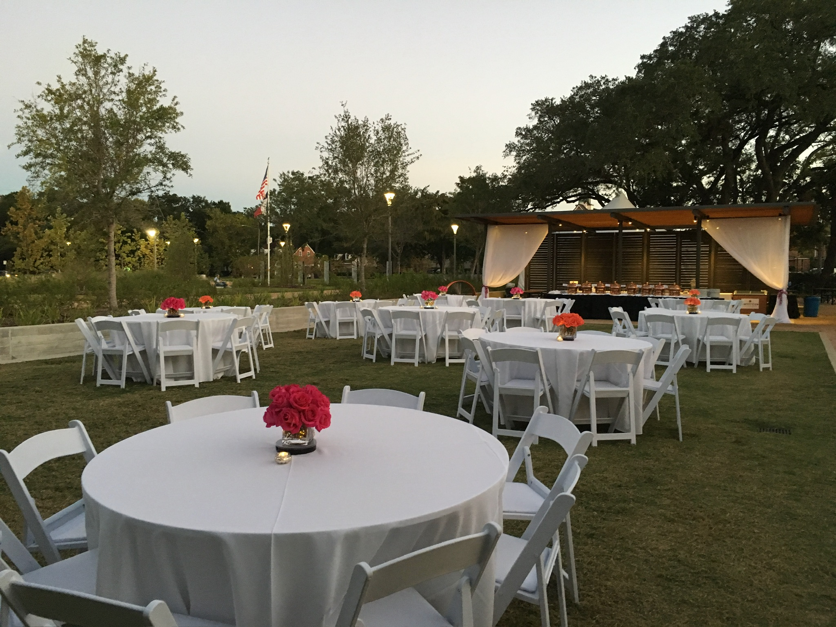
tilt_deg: -3.8
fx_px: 700
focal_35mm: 29
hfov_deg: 61.7
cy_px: 314
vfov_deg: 48.2
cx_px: 418
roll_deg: -1.3
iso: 160
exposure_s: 1/30
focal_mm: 4.15
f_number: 2.2
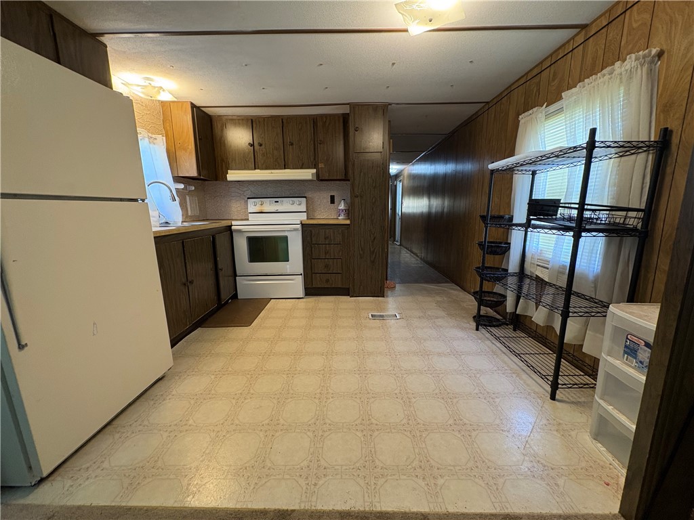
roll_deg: +1.2
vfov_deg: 85.7
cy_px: 260
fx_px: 281
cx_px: 347
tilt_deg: -11.5
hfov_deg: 102.1
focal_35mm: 14
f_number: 2.2
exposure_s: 1/60
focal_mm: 2.22
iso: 400
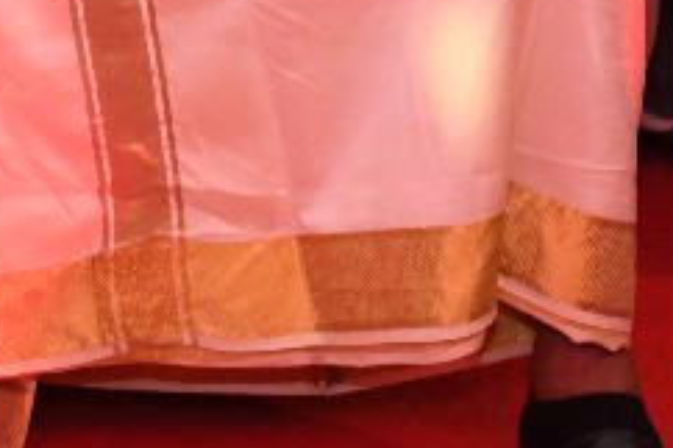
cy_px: -632
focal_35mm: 268
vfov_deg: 5.0
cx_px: -681
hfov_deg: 7.4
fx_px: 5007
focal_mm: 40
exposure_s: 1/125
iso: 5000
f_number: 5
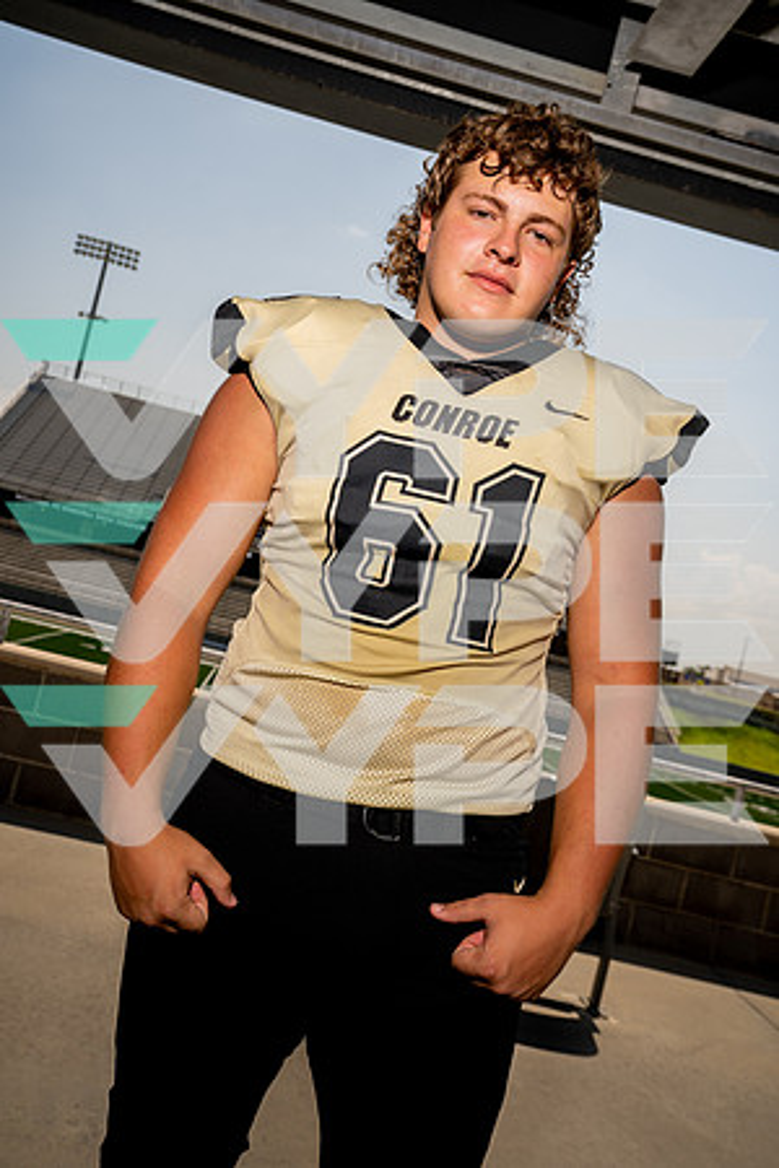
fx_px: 1201
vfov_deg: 51.9
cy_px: 584
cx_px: 390
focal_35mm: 37
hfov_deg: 35.9
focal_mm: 37
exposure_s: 1/250
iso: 100
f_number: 8
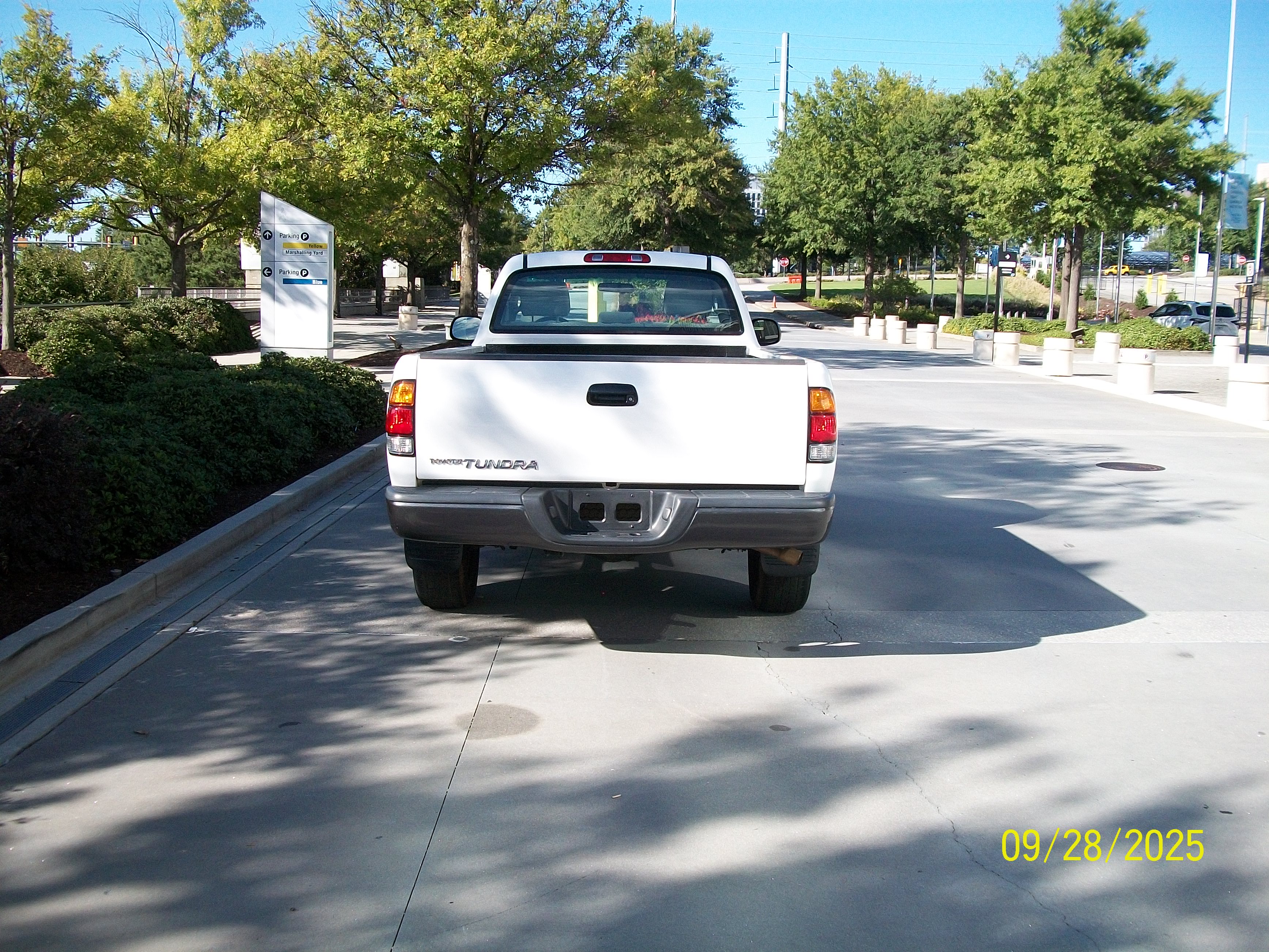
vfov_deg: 44.2
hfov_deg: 56.8
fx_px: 1173
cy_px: 476
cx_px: 634
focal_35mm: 32
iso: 80
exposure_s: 1/640
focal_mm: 5.7
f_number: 2.9
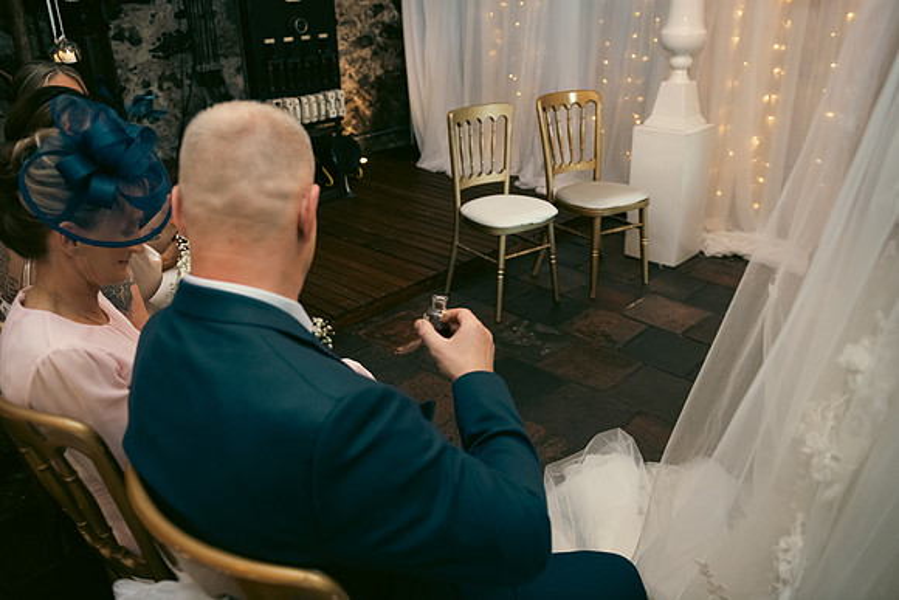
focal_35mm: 29
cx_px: 450
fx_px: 724
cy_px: 300
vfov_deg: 45.0
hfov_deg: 63.6
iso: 1250
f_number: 3.5
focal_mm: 29
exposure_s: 1/160
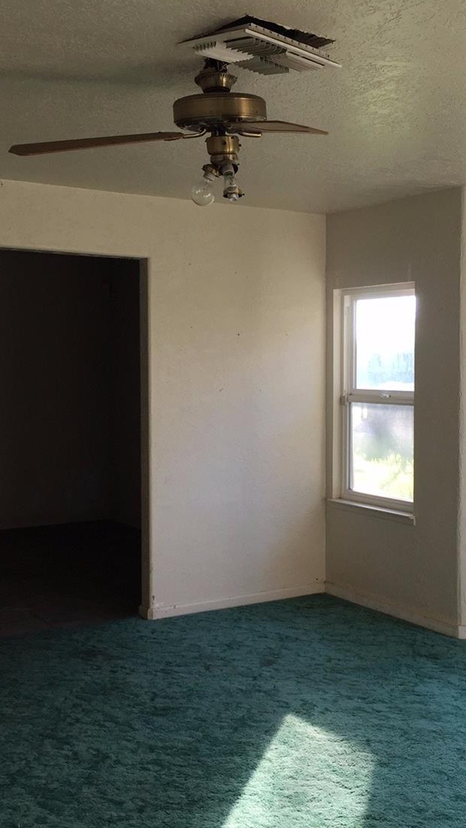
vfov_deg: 47.4
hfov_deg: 27.5
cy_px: 416
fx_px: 944
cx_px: 317
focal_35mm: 43
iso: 40
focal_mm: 4.15
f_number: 2.2
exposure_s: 1/120
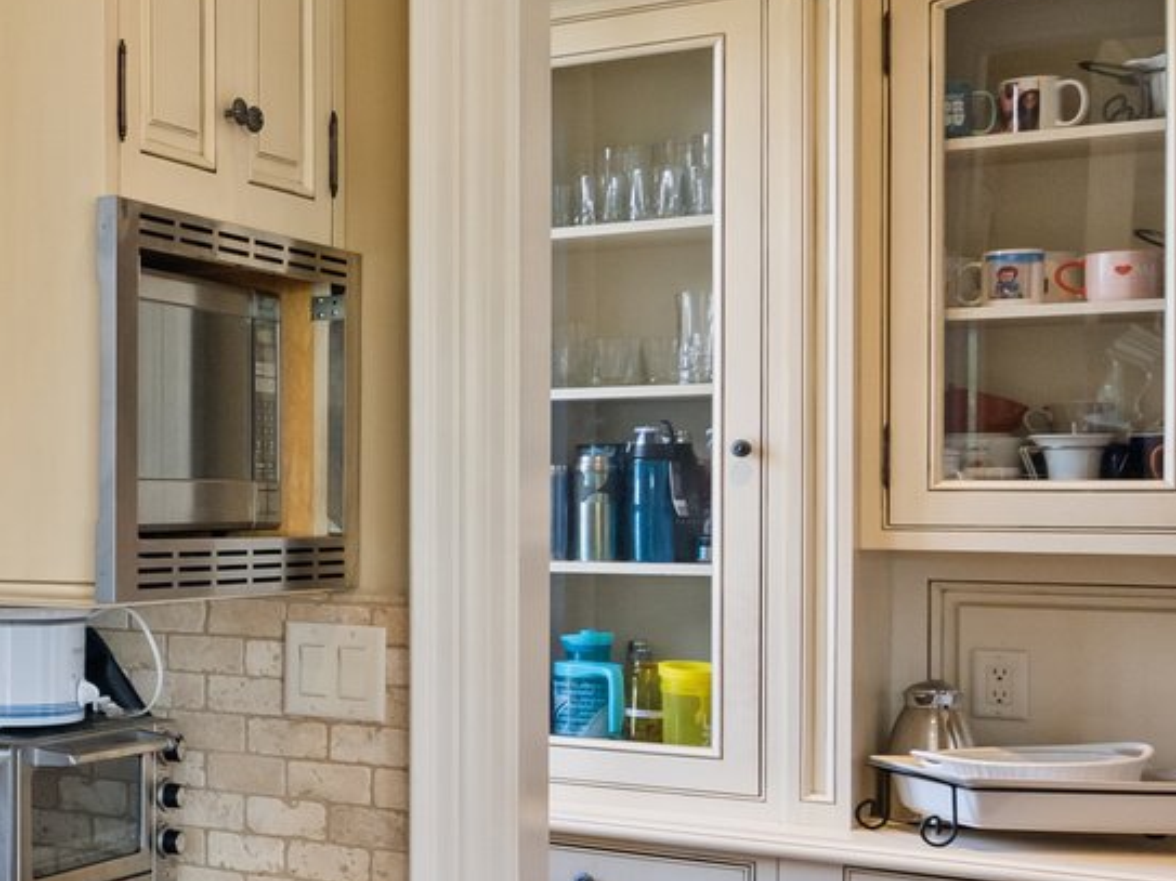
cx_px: -680
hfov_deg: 24.2
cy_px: 477
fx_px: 1970
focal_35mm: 58
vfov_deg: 25.2
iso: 800
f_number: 5.6
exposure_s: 1/30
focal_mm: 16
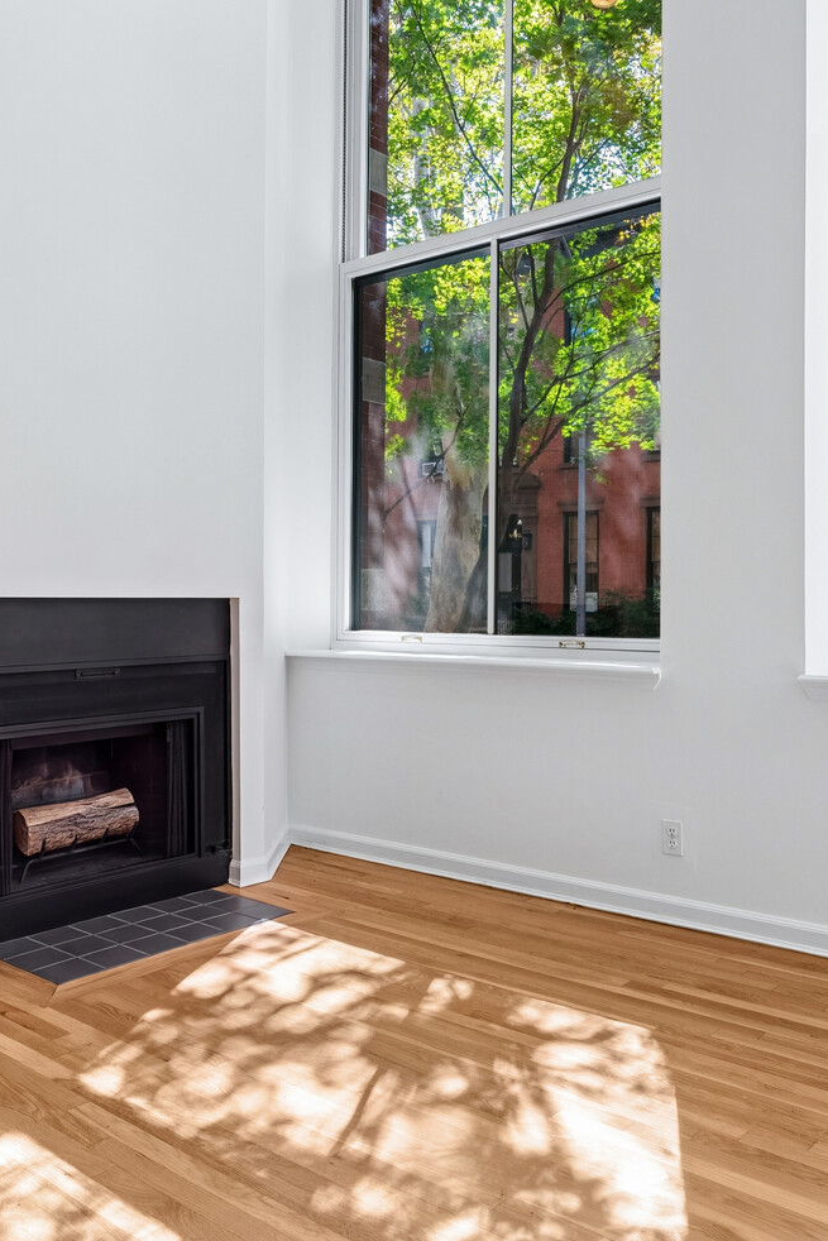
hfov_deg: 44.9
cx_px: 374
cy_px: 620
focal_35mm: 29
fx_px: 1000
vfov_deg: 63.7
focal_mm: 19
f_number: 11
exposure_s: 1/6
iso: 250
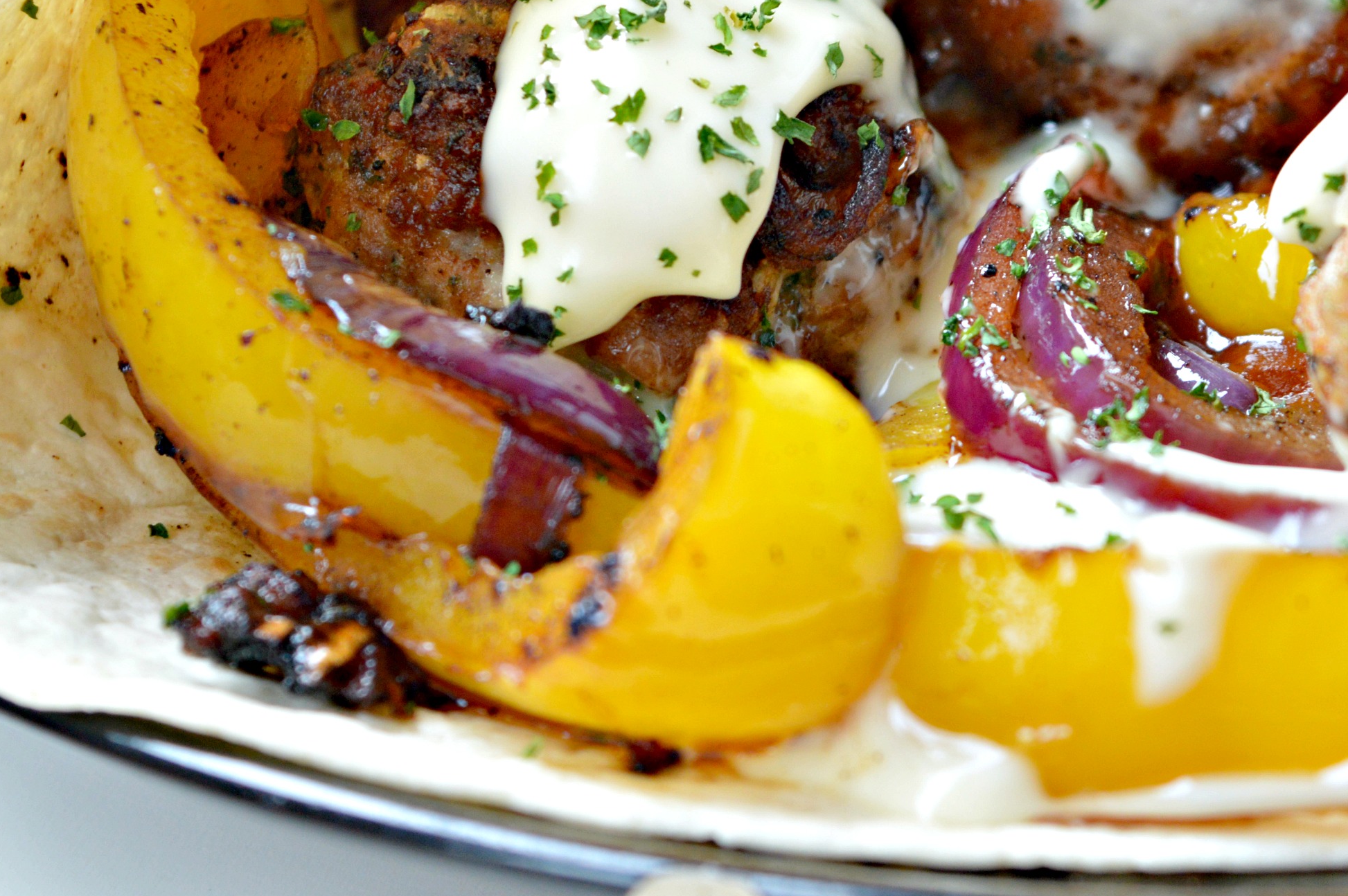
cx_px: 1070
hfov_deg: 14.5
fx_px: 5270
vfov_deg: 9.7
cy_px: 153
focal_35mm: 141
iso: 400
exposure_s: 1/15
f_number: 5.6
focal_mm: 55
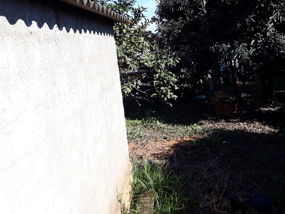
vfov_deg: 41.8
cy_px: 103
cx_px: 179
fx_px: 280
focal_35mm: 34
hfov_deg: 53.4
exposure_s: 1/777
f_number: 1.9
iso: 40
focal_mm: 3.6
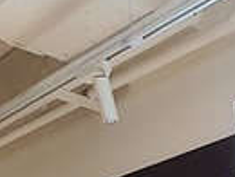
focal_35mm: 100
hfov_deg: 16.4
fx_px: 680
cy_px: 439
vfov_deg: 11.8
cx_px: 425
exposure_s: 1/60
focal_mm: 1.74
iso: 125
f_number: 2.2
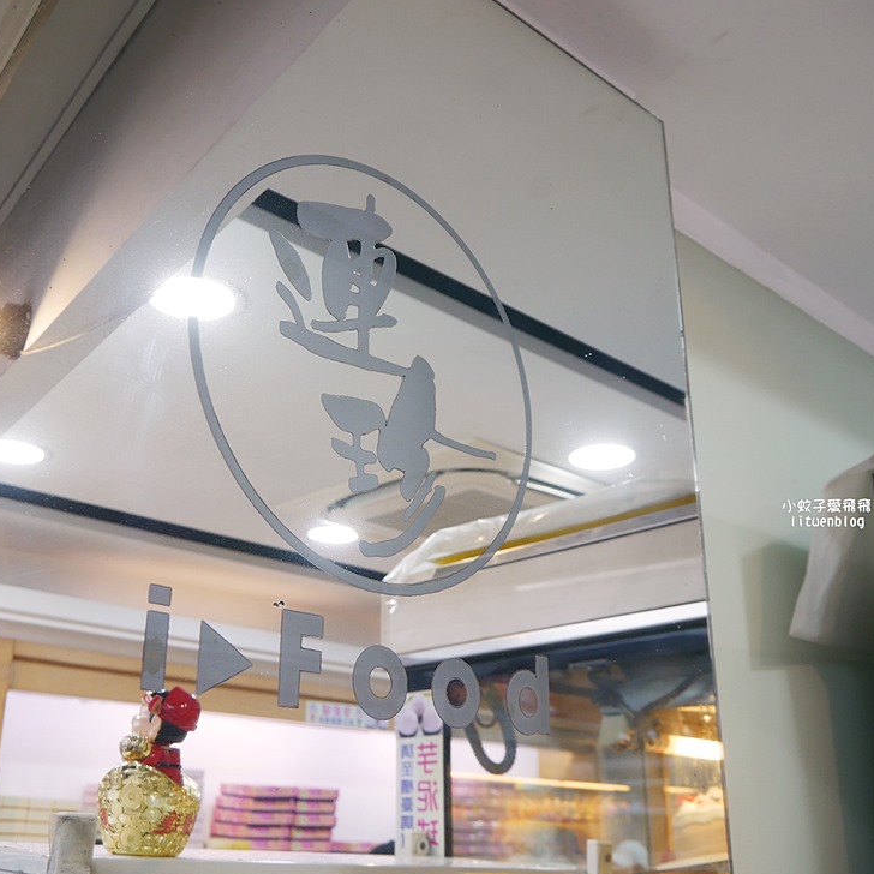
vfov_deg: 48.5
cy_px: 440
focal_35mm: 34
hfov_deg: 48.3
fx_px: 971
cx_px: 372
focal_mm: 14
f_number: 3.5
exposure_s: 1/60
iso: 200
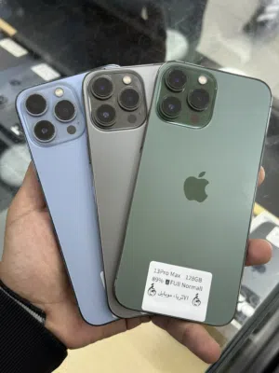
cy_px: 186
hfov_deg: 30.3
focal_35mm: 48
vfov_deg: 39.7
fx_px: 516
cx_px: 140
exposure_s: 1/246
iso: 80
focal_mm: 6.76
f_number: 1.78
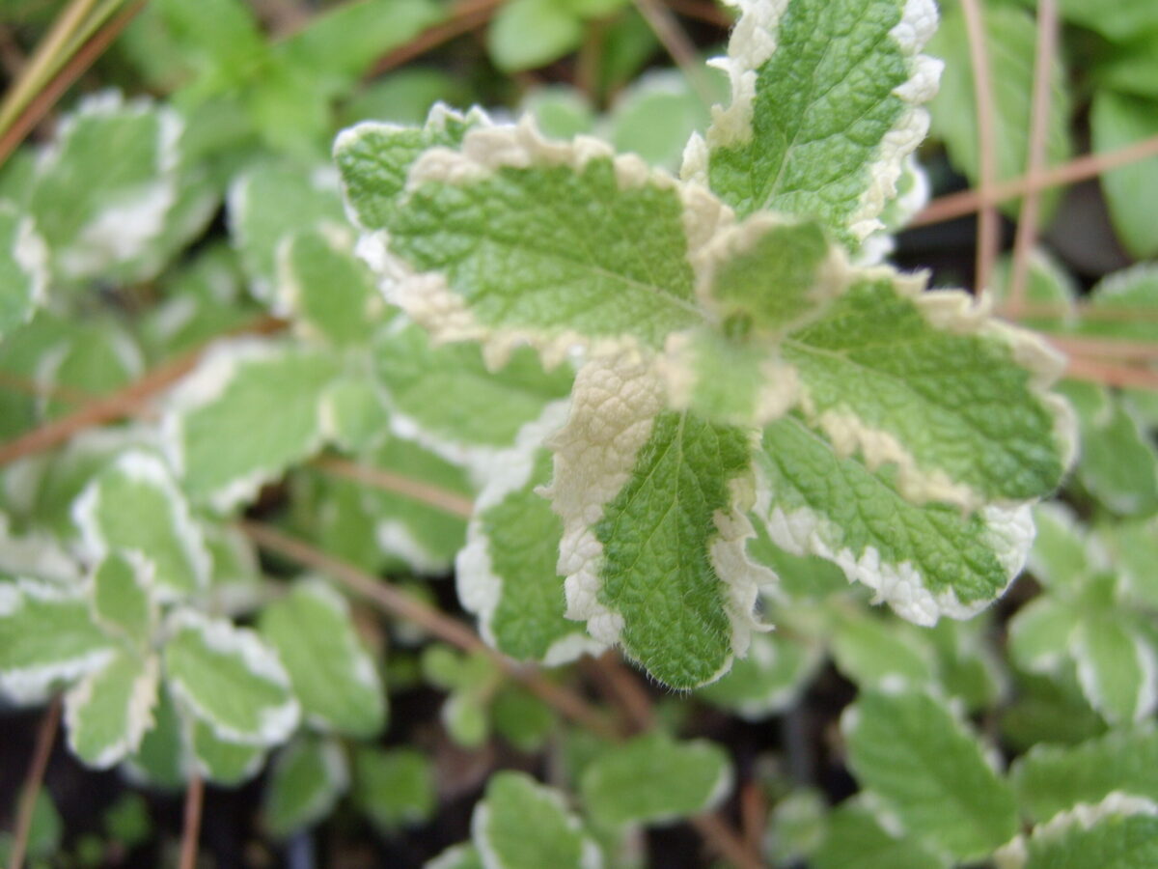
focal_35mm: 31
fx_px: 1037
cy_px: 434
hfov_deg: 58.4
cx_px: 579
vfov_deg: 45.4
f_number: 2.7
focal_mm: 8.13
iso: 100
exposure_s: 1/50
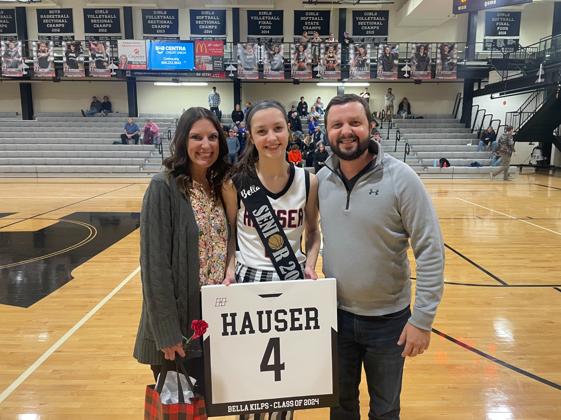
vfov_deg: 53.1
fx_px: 421
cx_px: 280
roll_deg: -0.5
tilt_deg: -8.0
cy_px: 210
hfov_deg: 67.3
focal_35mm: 26
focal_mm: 4.2
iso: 200
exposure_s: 1/60
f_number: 1.6
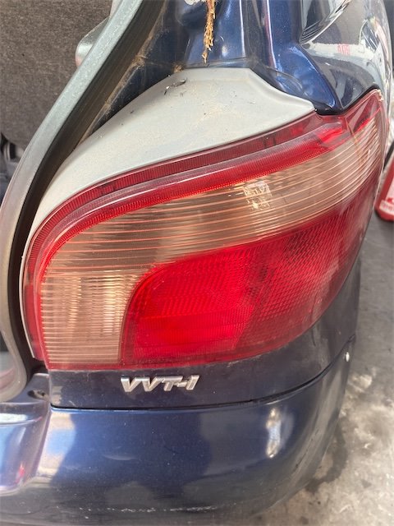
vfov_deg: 67.3
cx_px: 197
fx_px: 395
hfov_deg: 53.1
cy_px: 263
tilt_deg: -48.7
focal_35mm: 26
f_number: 1.8
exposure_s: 1/121
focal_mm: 4.25
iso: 100
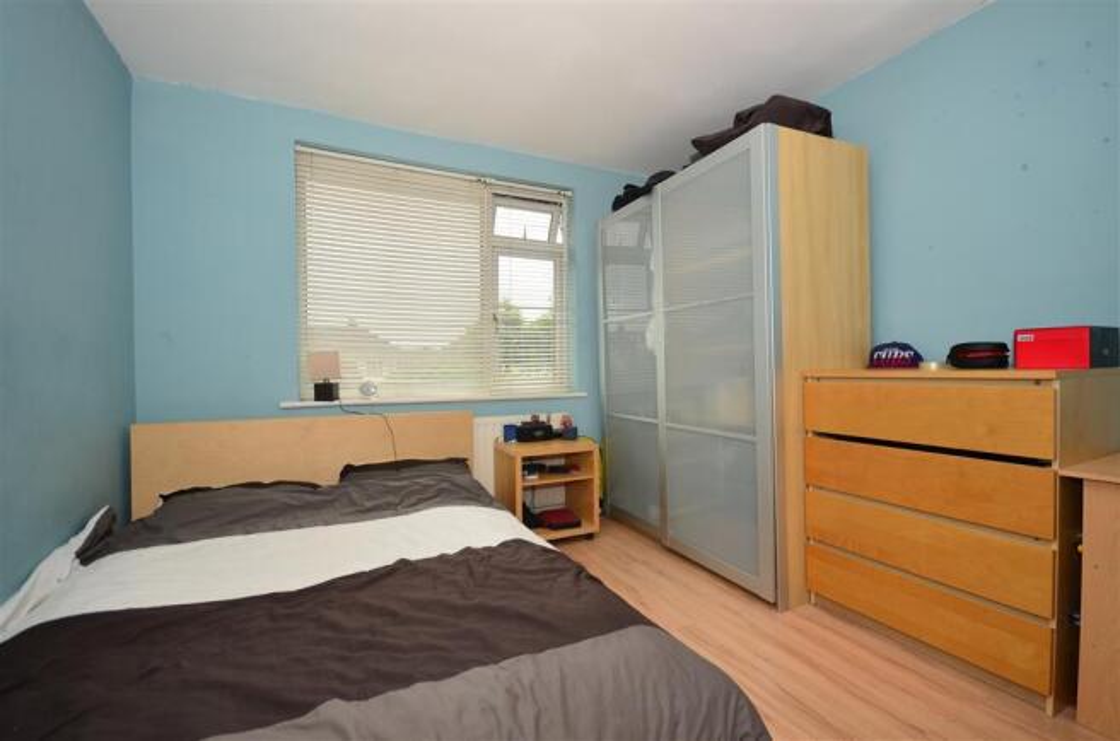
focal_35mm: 15
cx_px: 560
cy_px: 370
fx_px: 466
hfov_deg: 100.5
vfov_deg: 77.0
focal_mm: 10
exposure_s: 1/125
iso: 200
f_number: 5.6
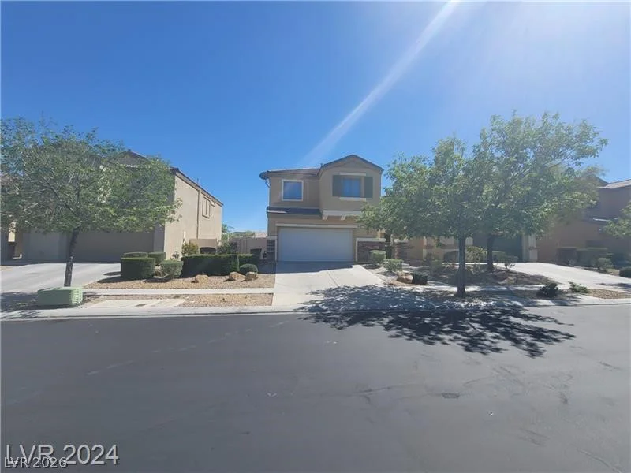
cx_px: 316
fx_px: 237
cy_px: 236
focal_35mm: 13
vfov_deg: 89.9
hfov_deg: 106.2
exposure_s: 1/2216
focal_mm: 2.2
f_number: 2.2
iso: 64
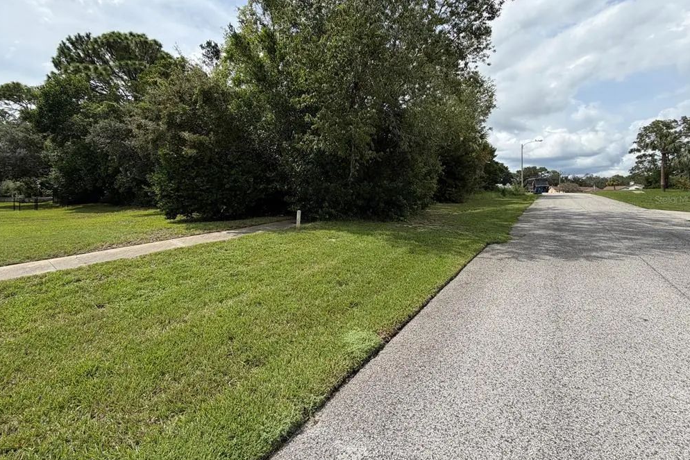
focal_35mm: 15
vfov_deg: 77.0
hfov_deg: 100.4
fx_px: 288
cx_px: 342
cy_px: 199
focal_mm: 2.22
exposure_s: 1/809
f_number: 2.2
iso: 25
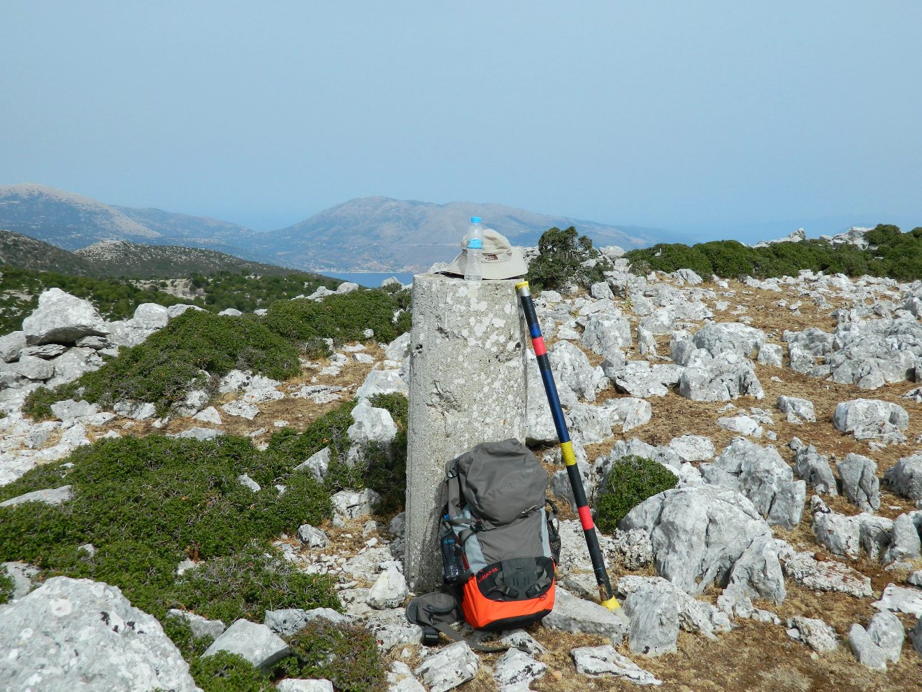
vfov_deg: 40.7
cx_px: 461
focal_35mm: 35
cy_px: 346
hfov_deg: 52.6
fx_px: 932
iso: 80
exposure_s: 1/200
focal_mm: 6.2
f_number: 9.4
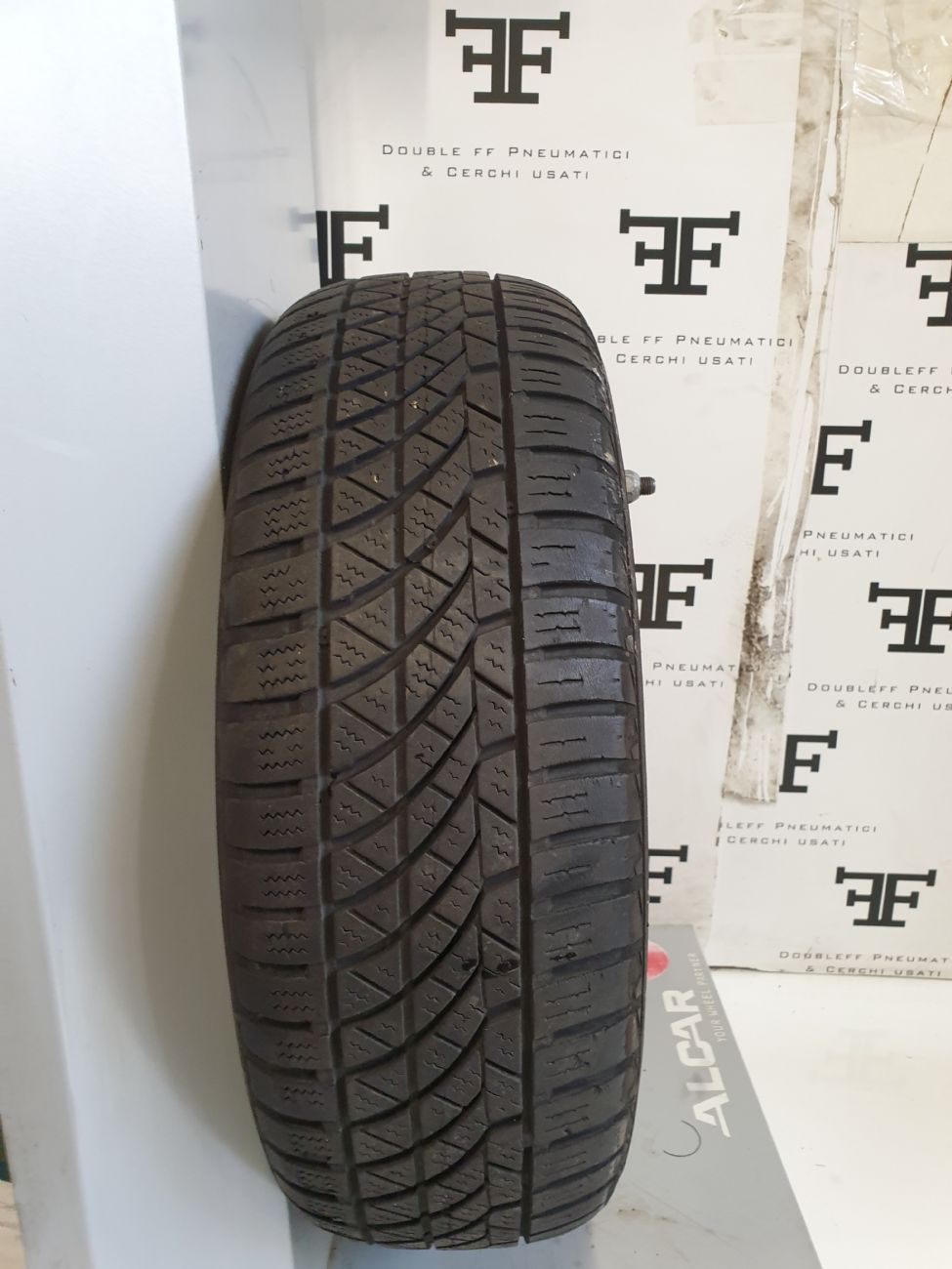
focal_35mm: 26
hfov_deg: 53.1
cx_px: 476
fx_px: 953
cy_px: 634
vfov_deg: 67.3
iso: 320
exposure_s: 1/50
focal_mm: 4.3
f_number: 2.4
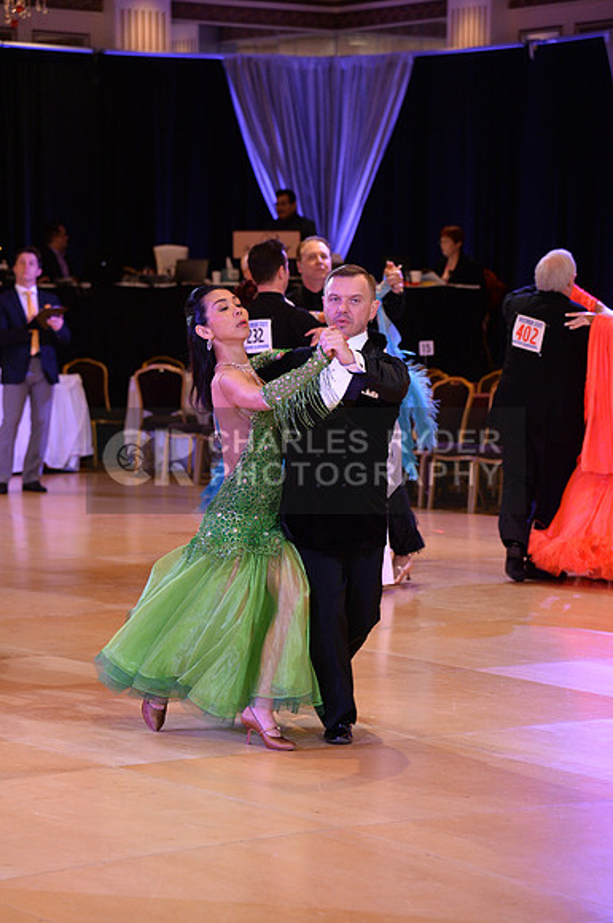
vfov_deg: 17.1
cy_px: 462
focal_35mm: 120
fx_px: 3074
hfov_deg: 11.4
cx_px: 306
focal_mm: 120
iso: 2000
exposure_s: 1/250
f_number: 5
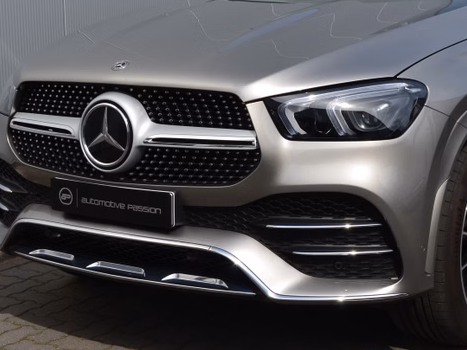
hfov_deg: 26.1
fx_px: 998
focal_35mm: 74
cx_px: 333
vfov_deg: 19.8
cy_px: 127
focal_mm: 30
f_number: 11
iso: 140
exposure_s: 1/125
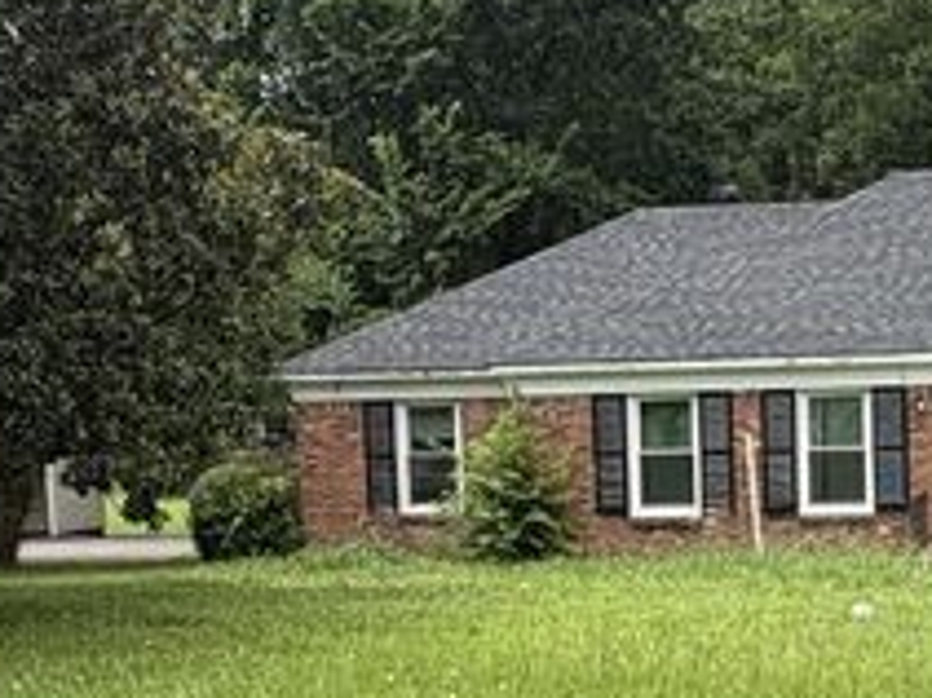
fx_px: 1830
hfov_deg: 27.8
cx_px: 782
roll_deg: +1.2
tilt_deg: -5.7
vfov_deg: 21.3
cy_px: 588
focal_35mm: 68
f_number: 2.2
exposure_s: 1/687
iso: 40
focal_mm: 2.22
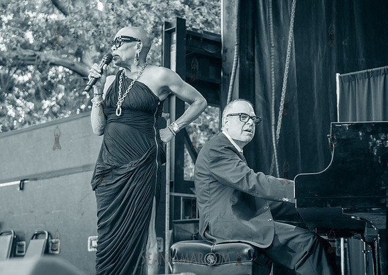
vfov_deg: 16.7
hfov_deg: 23.3
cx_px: 238
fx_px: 939
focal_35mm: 85
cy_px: 117
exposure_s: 1/400
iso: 2500
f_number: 4
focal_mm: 70
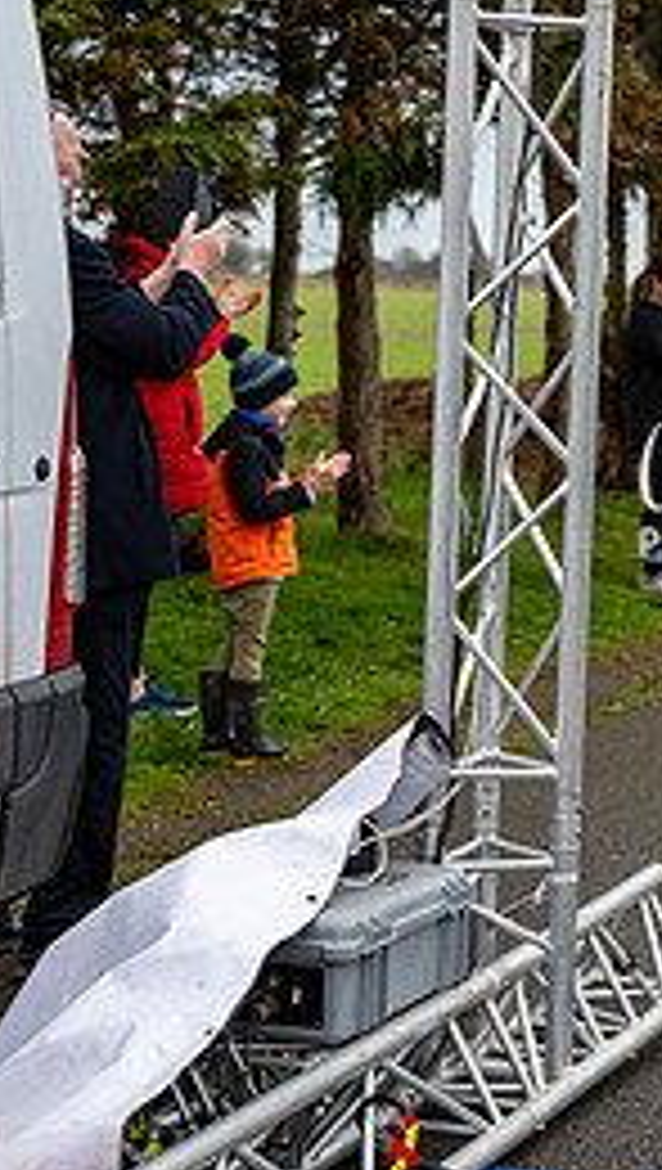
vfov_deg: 23.3
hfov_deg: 12.8
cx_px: 932
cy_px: 403
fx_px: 2829
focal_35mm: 91
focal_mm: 39
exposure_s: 1/1250
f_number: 2.8
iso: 280
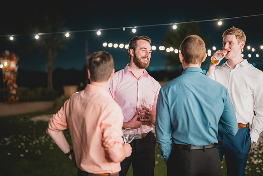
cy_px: 88
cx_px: 132
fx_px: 365
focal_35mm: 50
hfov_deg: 39.6
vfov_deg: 27.0
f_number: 1.2
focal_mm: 50
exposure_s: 1/200
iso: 3200
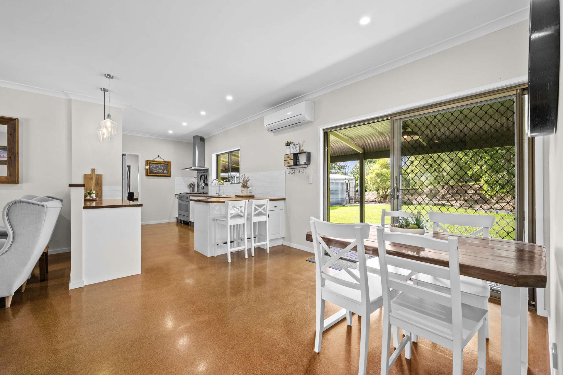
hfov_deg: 100.4
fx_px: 235
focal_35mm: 15
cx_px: 282
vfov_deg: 77.3
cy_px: 188
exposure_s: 1/6
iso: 320
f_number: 11
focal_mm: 15
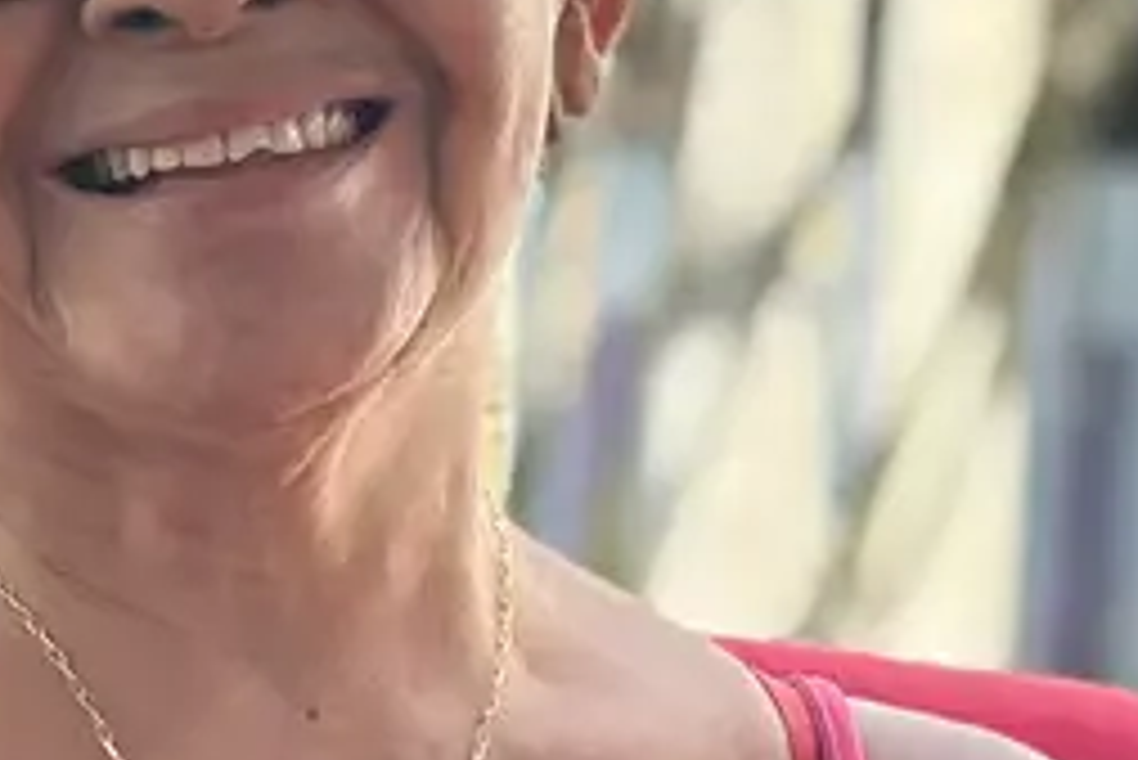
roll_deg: -3.2
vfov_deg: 4.9
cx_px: 310
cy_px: 1214
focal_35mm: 276
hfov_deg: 7.5
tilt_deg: -5.4
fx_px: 8729
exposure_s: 1/1171
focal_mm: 6.86
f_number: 1.78
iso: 80
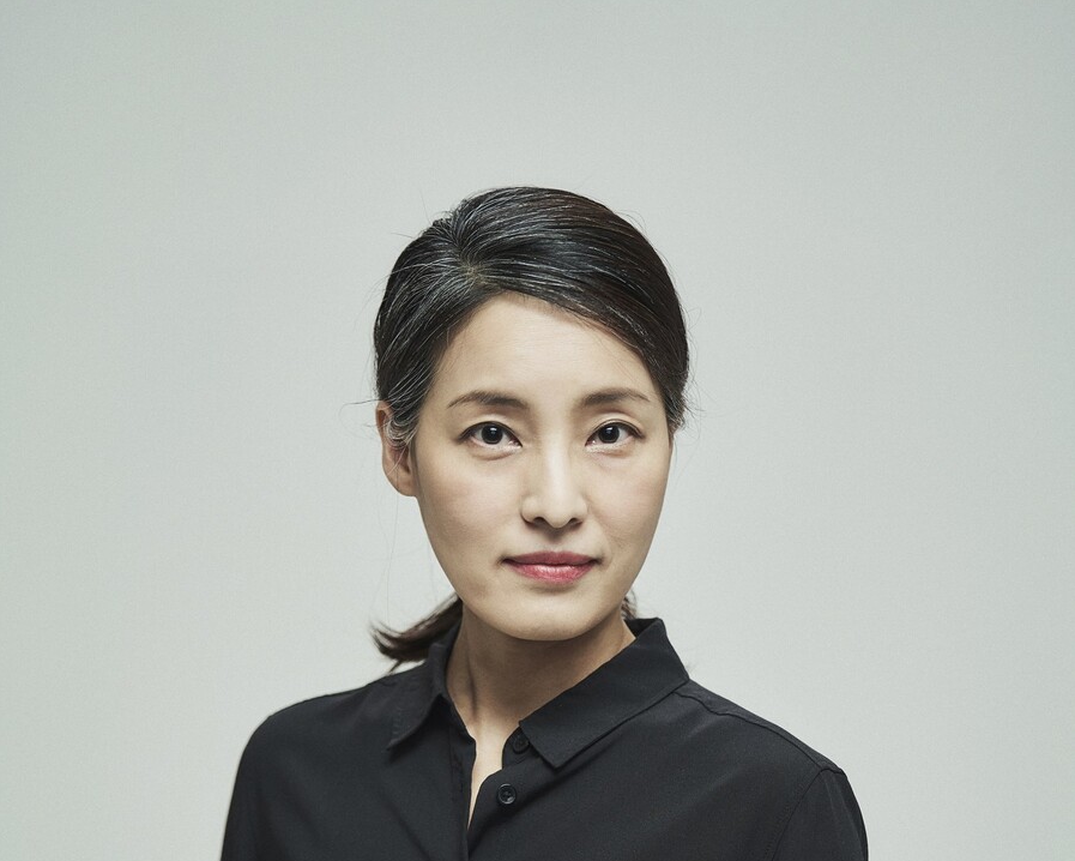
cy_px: 728
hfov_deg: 13.4
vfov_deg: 10.7
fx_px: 4582
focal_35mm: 144
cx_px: 537
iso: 200
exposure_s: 1/160
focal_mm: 102
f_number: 2.8
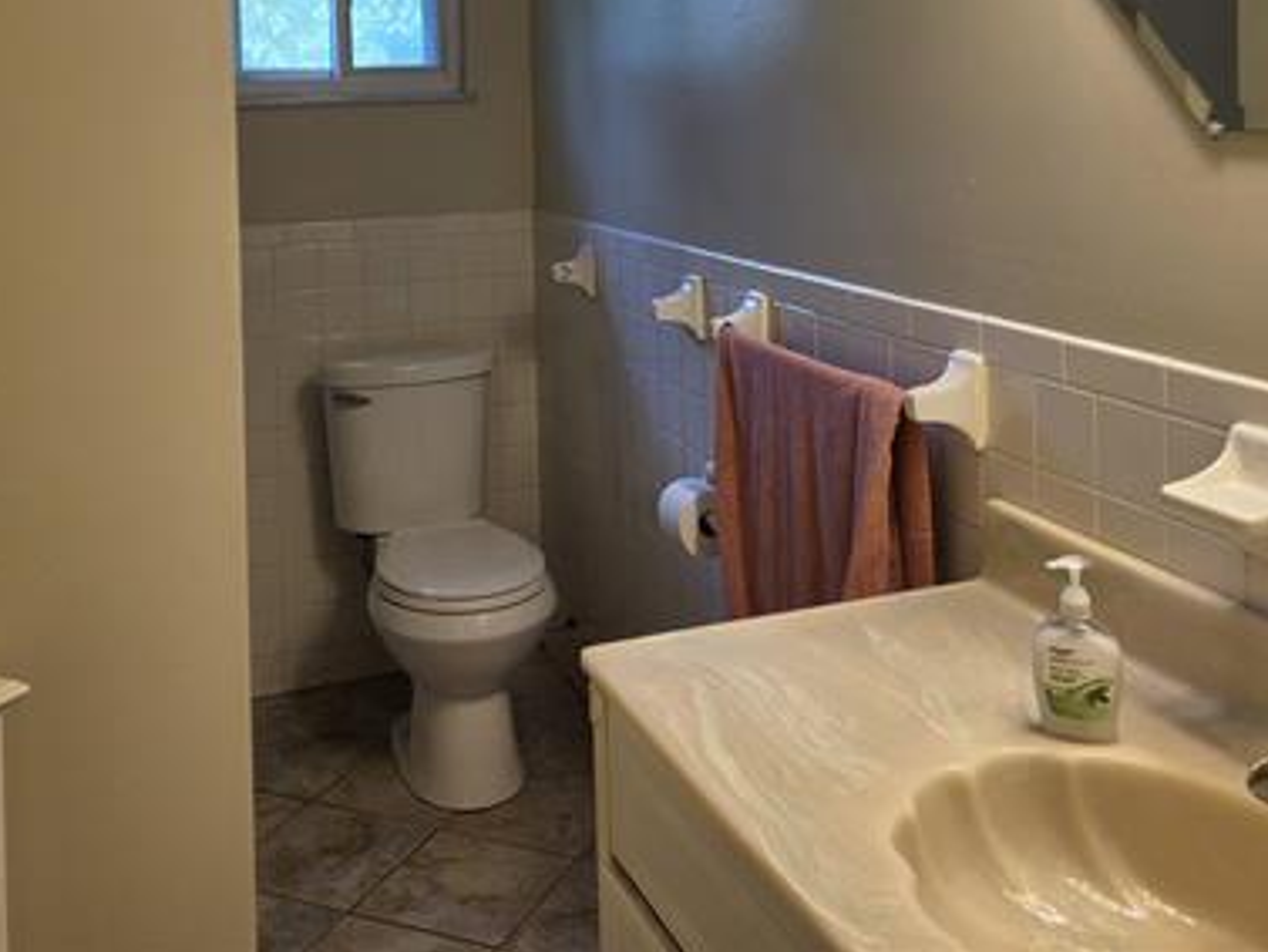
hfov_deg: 47.8
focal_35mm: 39
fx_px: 1429
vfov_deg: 35.3
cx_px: 626
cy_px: 151
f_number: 1.8
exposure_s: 1/120
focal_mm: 5.4
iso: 50
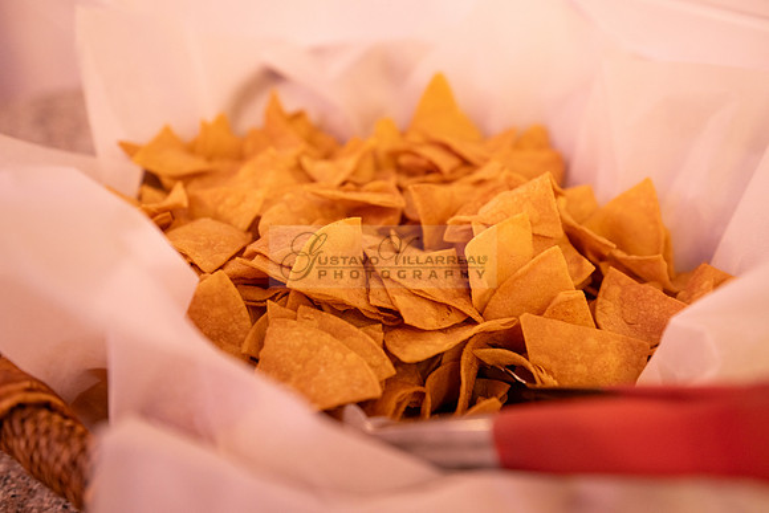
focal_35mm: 38
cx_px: 384
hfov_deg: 50.7
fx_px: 812
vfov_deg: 35.1
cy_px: 256
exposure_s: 1/160
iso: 640
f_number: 3.2
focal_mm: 38
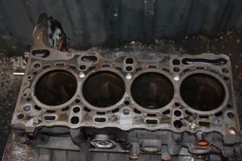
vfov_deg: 26.5
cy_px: 80
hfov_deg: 38.9
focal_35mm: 51
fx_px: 343
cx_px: 121
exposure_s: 1/60
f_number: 5
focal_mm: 34
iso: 800
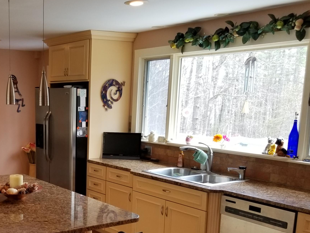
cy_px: 182
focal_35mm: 45
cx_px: 66
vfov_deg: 31.5
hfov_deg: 40.5
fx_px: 403
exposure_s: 1/120
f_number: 1.7
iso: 80
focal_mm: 4.25
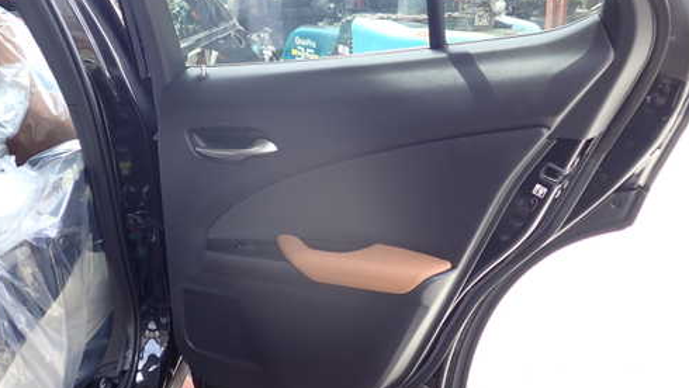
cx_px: 359
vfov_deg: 29.6
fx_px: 731
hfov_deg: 50.5
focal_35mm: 40
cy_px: 150
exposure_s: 1/125
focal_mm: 5.4
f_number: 2.3
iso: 100
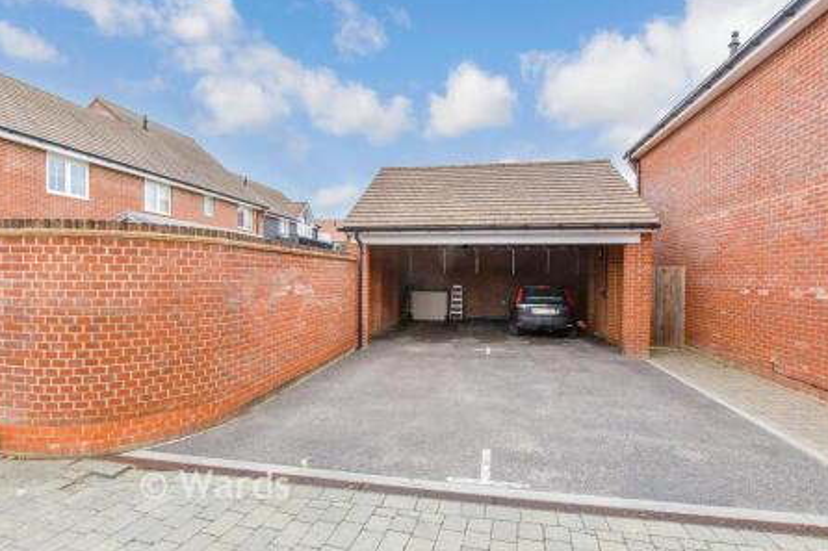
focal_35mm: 16
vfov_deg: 73.7
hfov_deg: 96.7
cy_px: 283
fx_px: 368
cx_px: 427
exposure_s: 1/80
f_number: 6.3
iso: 160
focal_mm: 10
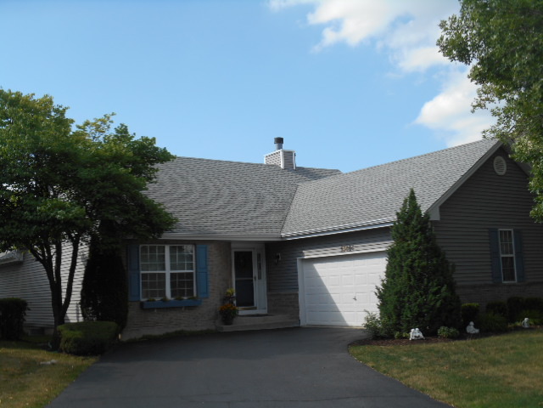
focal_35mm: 46
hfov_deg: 41.2
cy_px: 204
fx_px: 722
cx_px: 272
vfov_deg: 31.5
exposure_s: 1/640
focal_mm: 8.3
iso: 80
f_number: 4
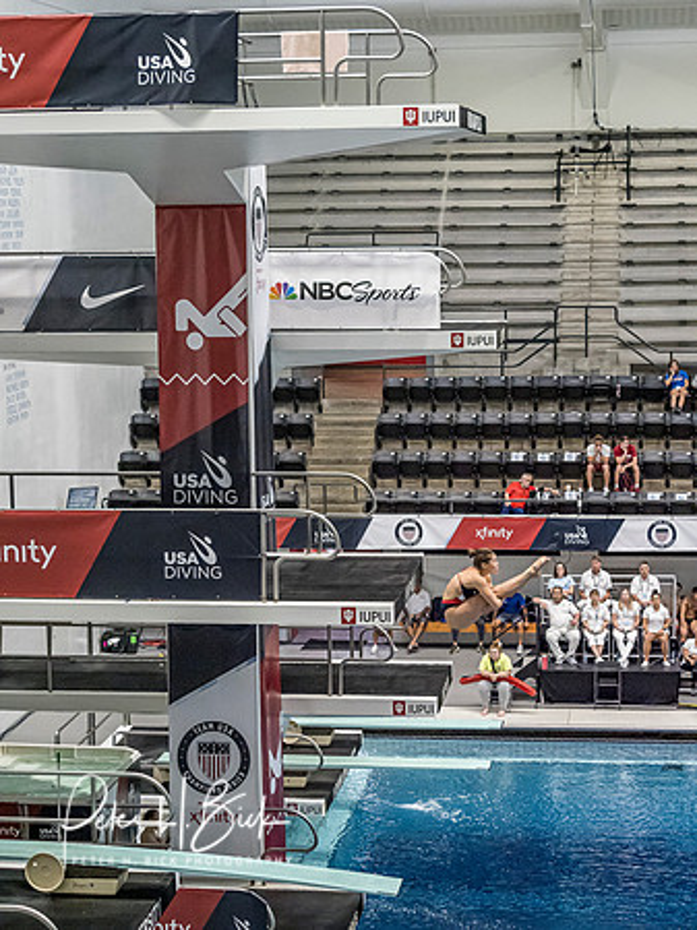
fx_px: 2150
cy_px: 465
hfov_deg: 18.4
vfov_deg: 24.4
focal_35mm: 80
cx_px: 348
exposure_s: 1/1000
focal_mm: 40
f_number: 2.8
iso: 5000
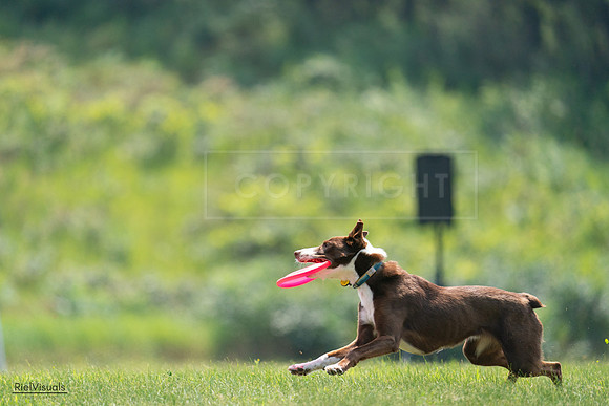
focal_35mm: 489
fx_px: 8274
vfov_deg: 2.8
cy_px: 203
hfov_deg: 4.2
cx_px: 304
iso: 1600
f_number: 6.3
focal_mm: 489
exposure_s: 1/4000
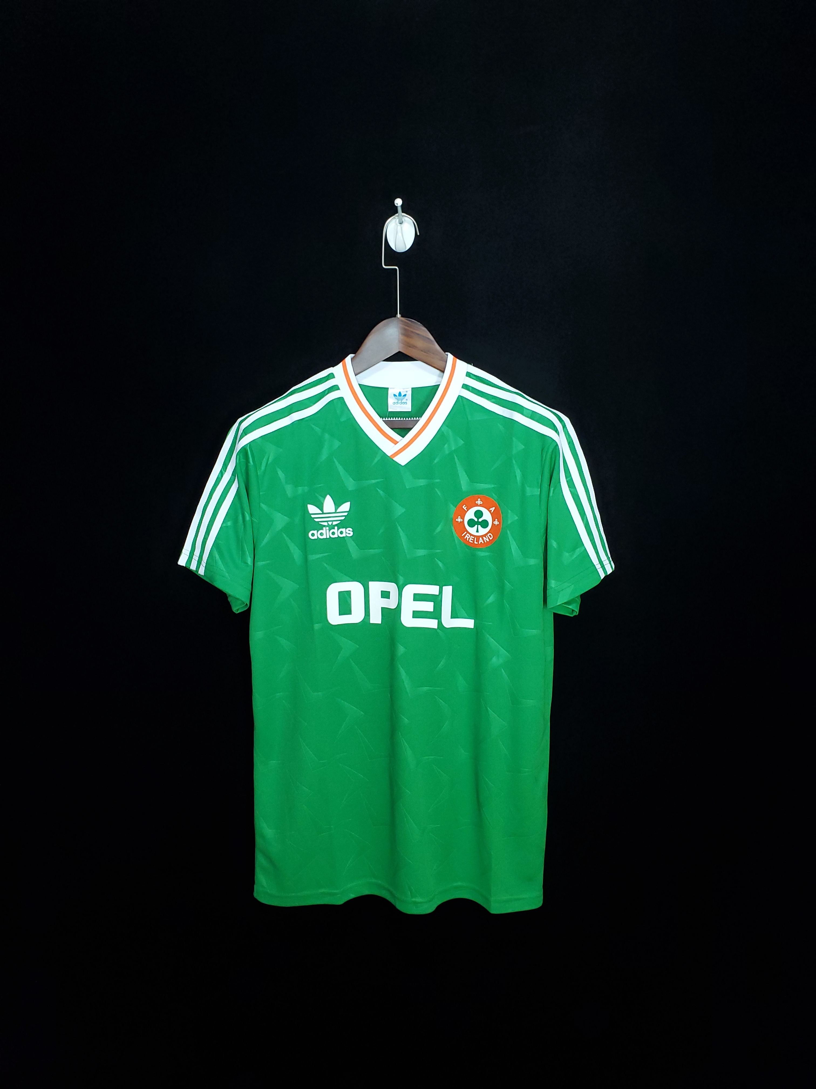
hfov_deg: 53.1
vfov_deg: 67.3
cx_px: 408
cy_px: 544
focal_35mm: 26
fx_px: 817
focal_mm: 4.3
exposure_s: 1/15
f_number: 2.4
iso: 200
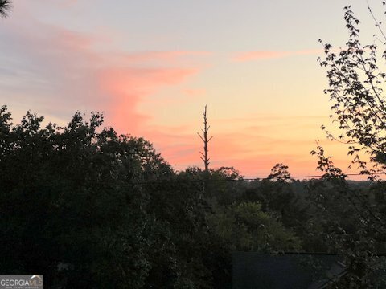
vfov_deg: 19.1
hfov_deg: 25.3
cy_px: 144
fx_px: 859
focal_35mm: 77
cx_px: 193
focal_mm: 9
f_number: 2.8
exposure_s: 1/120
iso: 200
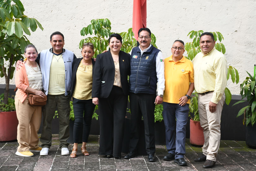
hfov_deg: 28.1
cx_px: 128
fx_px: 512
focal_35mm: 72
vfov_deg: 18.9
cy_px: 86
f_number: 8
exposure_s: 1/125
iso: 125
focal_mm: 48
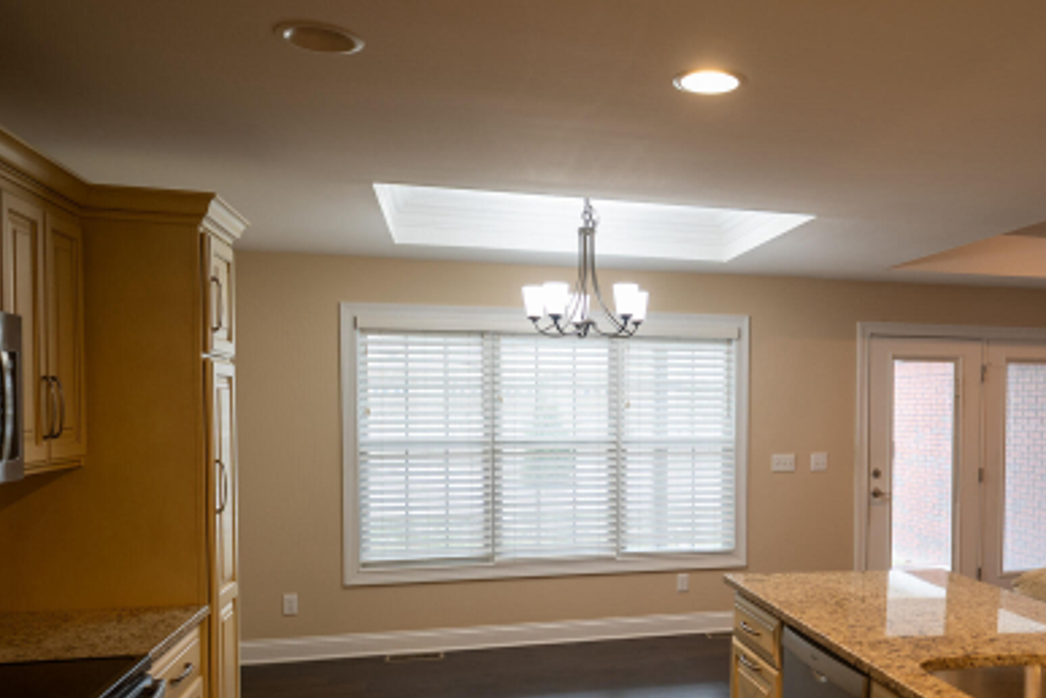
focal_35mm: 31
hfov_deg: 58.8
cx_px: 705
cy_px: 449
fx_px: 901
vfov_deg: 41.9
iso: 100
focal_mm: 16
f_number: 1.8
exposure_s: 1/40
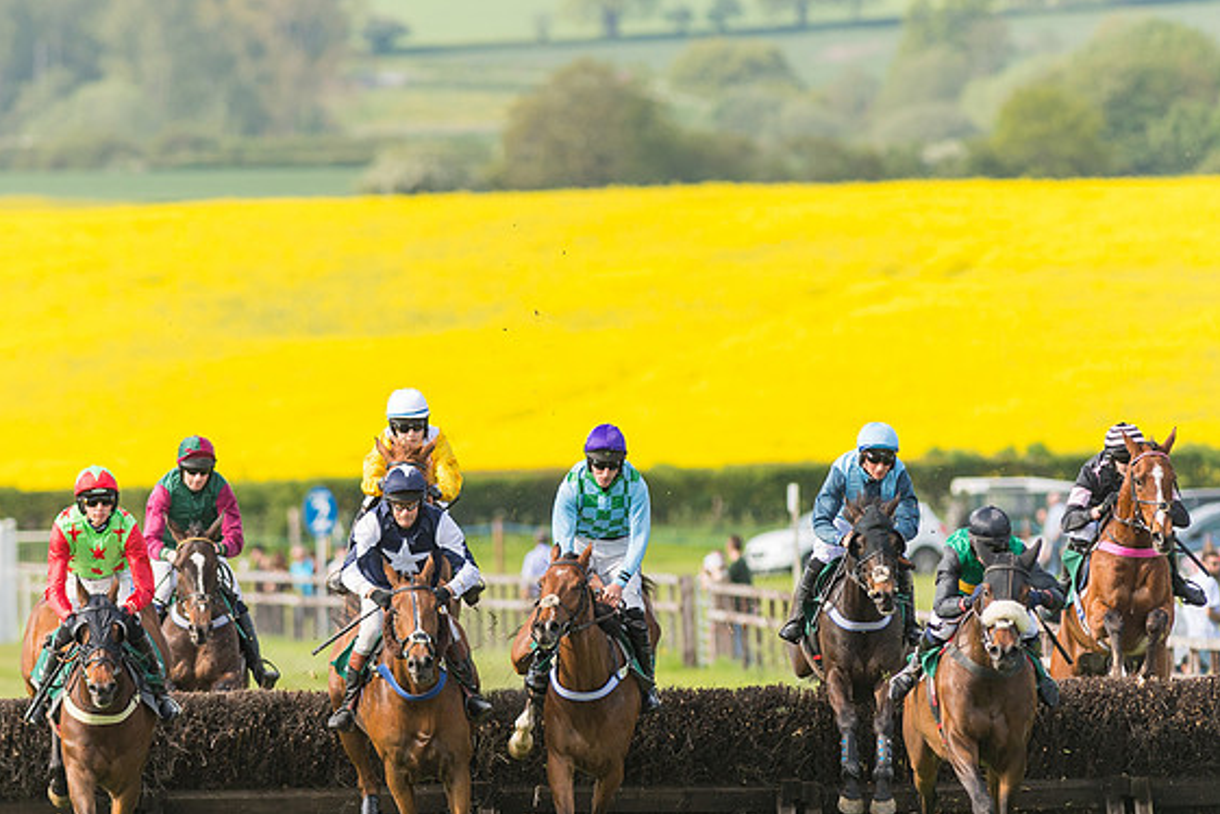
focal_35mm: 542
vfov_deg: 2.5
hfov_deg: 3.8
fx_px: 18366
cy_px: 470
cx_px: 596
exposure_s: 1/2500
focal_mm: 300
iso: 400
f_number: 5
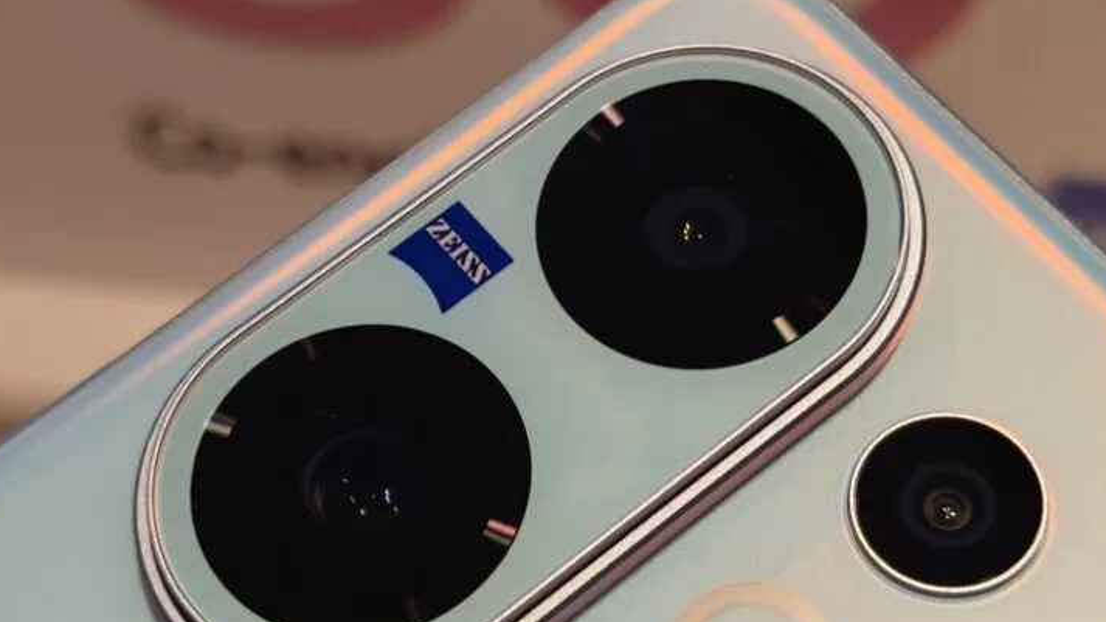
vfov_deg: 16.7
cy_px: 394
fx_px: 2111
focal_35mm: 72
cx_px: 575
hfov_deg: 29.3
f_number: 1.6
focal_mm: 5.4
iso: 80
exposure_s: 1/50
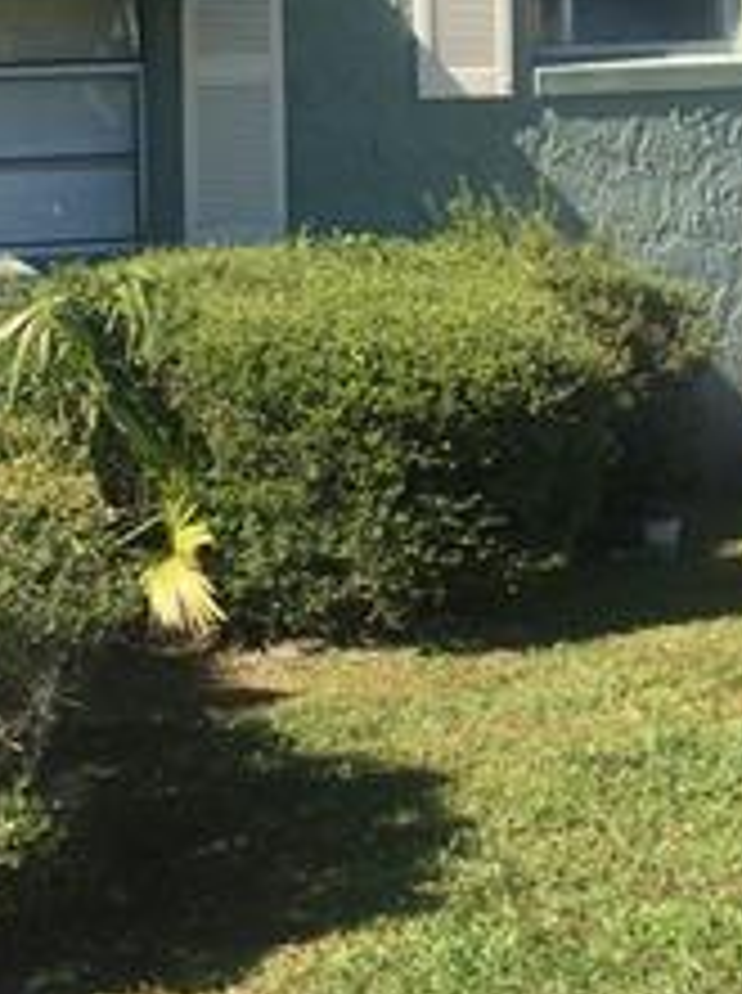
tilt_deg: +6.5
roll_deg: +2.1
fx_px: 2895
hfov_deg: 14.6
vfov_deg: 18.7
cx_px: 522
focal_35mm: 101
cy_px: -112
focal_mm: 4.15
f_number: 2.2
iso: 25
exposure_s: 1/864
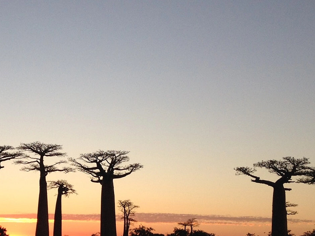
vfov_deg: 19.3
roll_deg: -2.1
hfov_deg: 25.1
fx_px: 692
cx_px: 51
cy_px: 168
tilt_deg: +3.3
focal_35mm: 76
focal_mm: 4.28
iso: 50
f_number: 2.4
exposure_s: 1/409
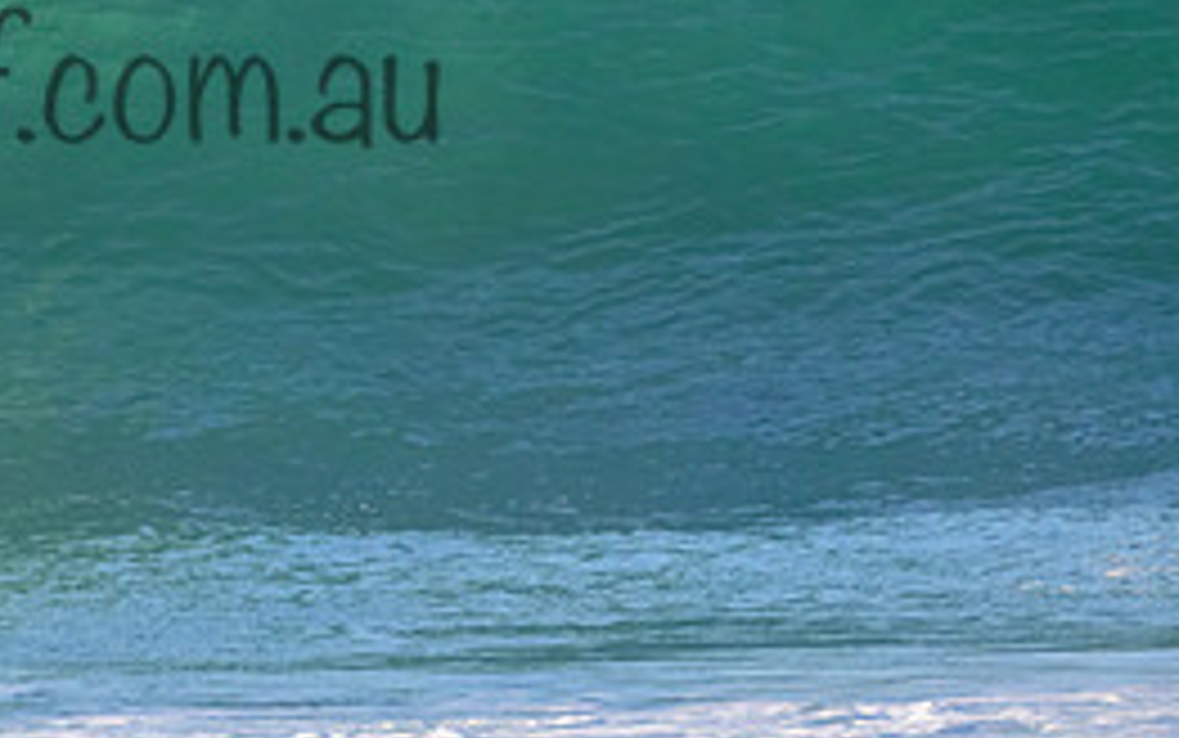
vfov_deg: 0.7
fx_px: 57990
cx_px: -36
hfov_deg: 1.2
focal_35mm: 1804
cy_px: 38
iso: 2500
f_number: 11
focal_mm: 800
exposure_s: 1/1600
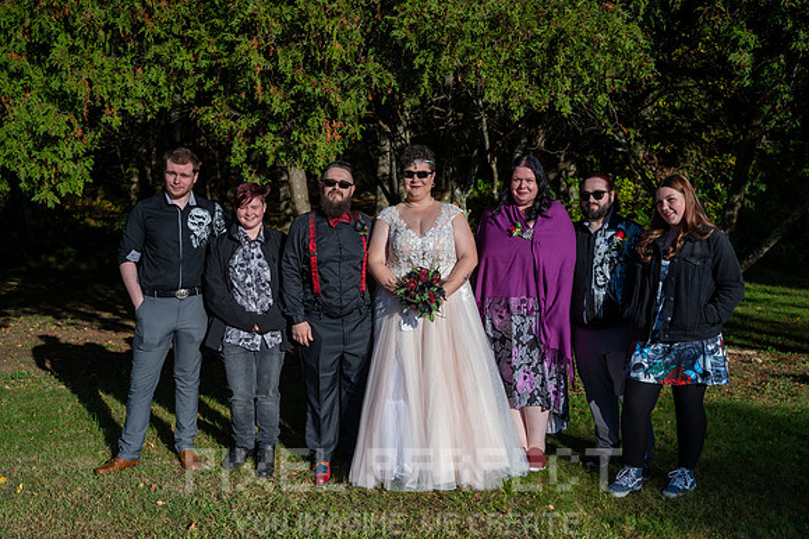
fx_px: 943
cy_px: 270
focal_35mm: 42
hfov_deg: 46.4
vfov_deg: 31.9
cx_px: 404
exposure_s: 1/8000
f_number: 4
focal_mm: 42
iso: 800
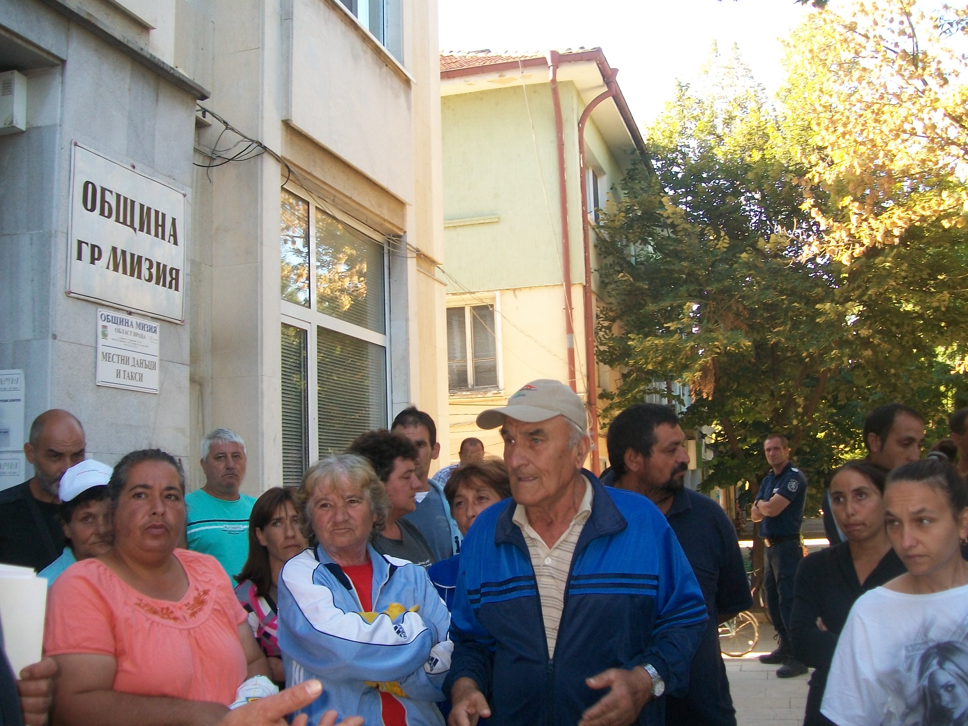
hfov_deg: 51.4
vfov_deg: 39.7
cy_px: 363
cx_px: 484
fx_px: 1007
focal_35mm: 36
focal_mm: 6
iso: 80
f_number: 2.7
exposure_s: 1/125
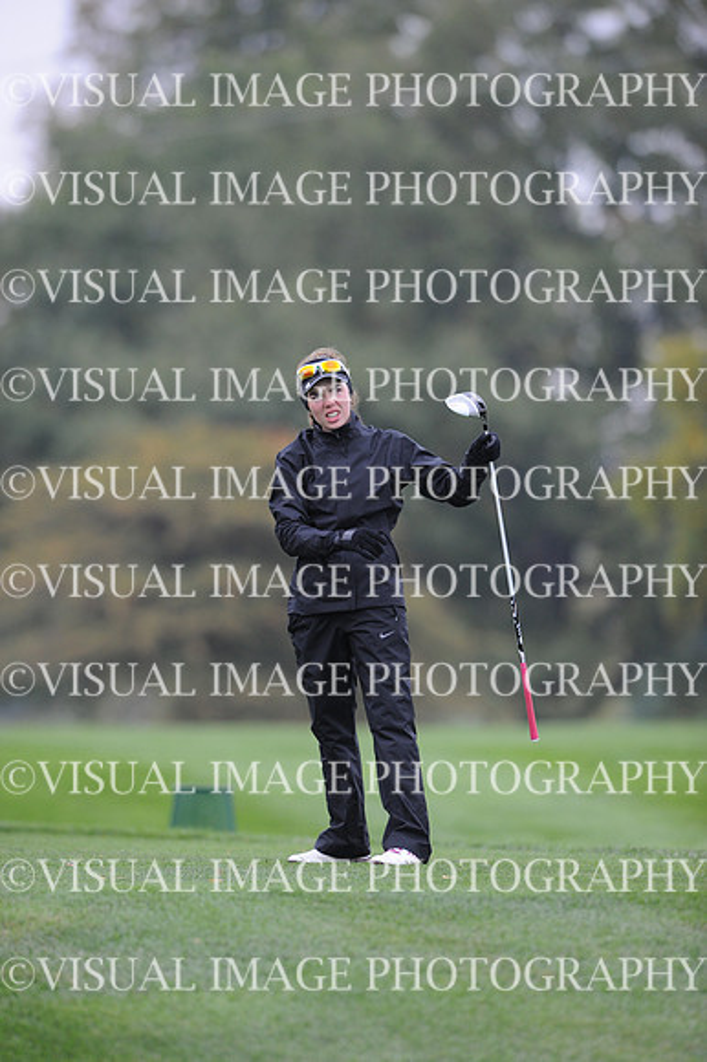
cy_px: 531
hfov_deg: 3.4
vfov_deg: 5.2
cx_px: 354
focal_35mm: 400
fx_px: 11797
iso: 1250
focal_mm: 400
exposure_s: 1/2000
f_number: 4
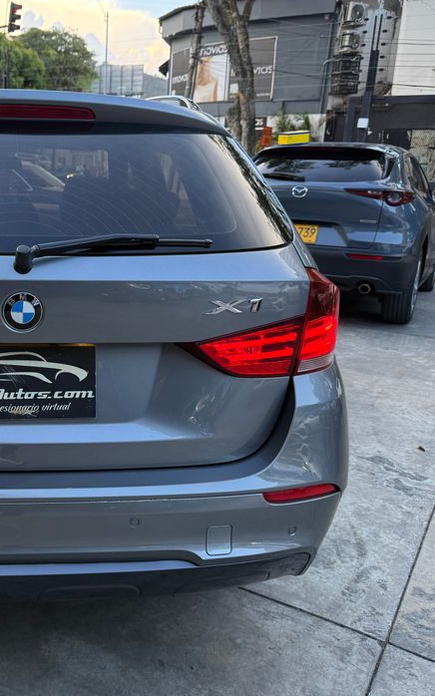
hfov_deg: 33.8
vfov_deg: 55.3
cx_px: 24
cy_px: 344
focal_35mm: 35
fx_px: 664
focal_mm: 6.76
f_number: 1.78
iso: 100
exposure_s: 1/176
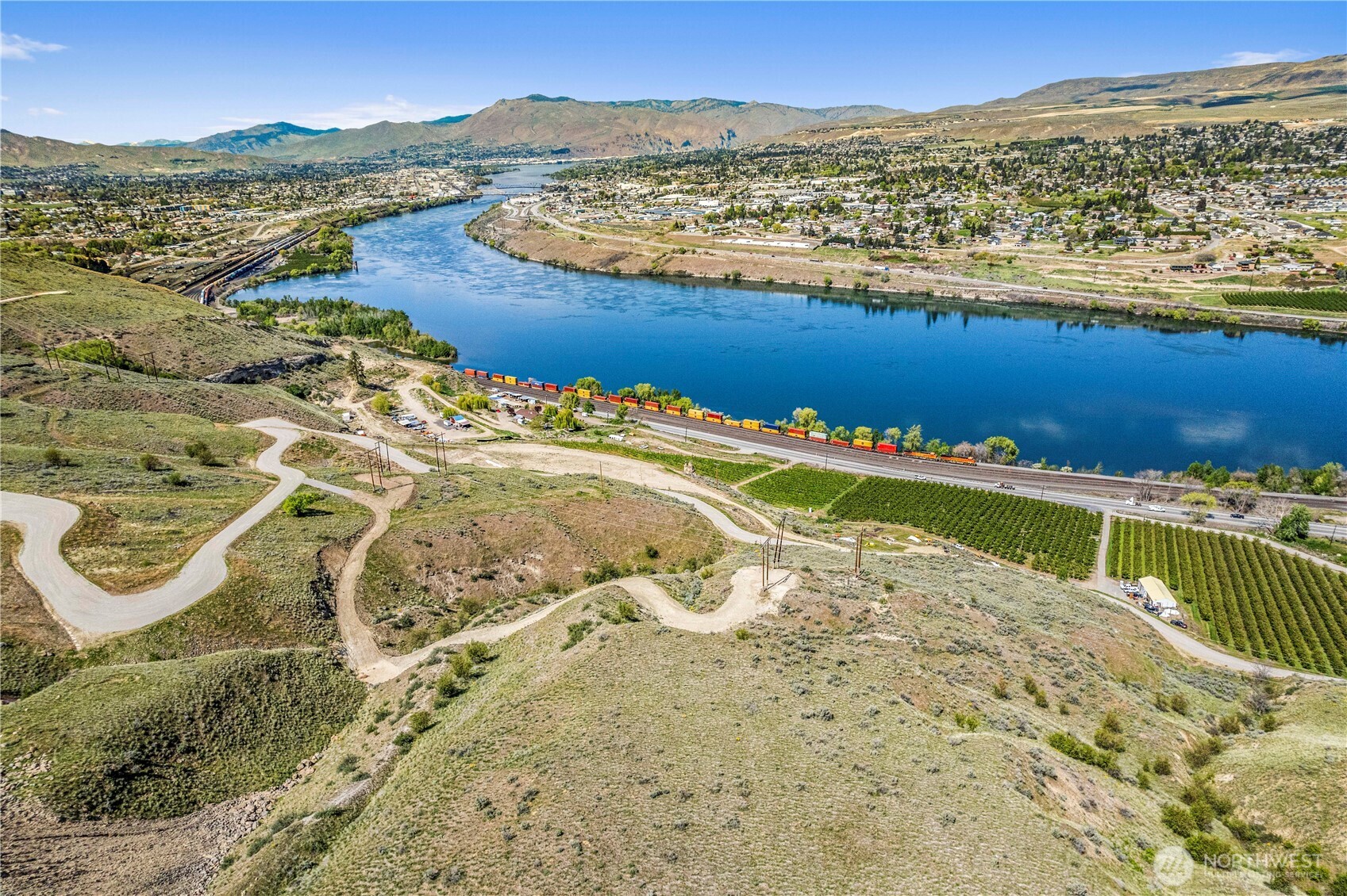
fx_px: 823
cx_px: 674
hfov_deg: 78.6
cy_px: 448
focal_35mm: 22
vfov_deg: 57.2
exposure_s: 1/5000
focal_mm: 8.38
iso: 100
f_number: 2.8
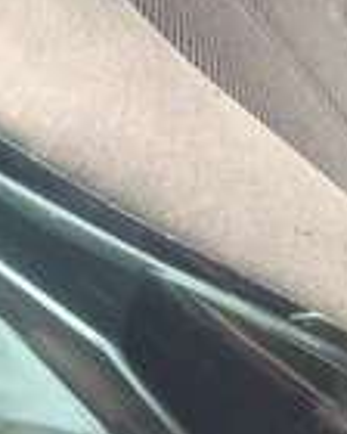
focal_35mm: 100
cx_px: 548
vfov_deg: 18.6
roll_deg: +1.5
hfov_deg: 14.2
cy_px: -12
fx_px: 1284
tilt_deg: -33.8
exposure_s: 1/50
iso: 32
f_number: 2.2
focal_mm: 4.15
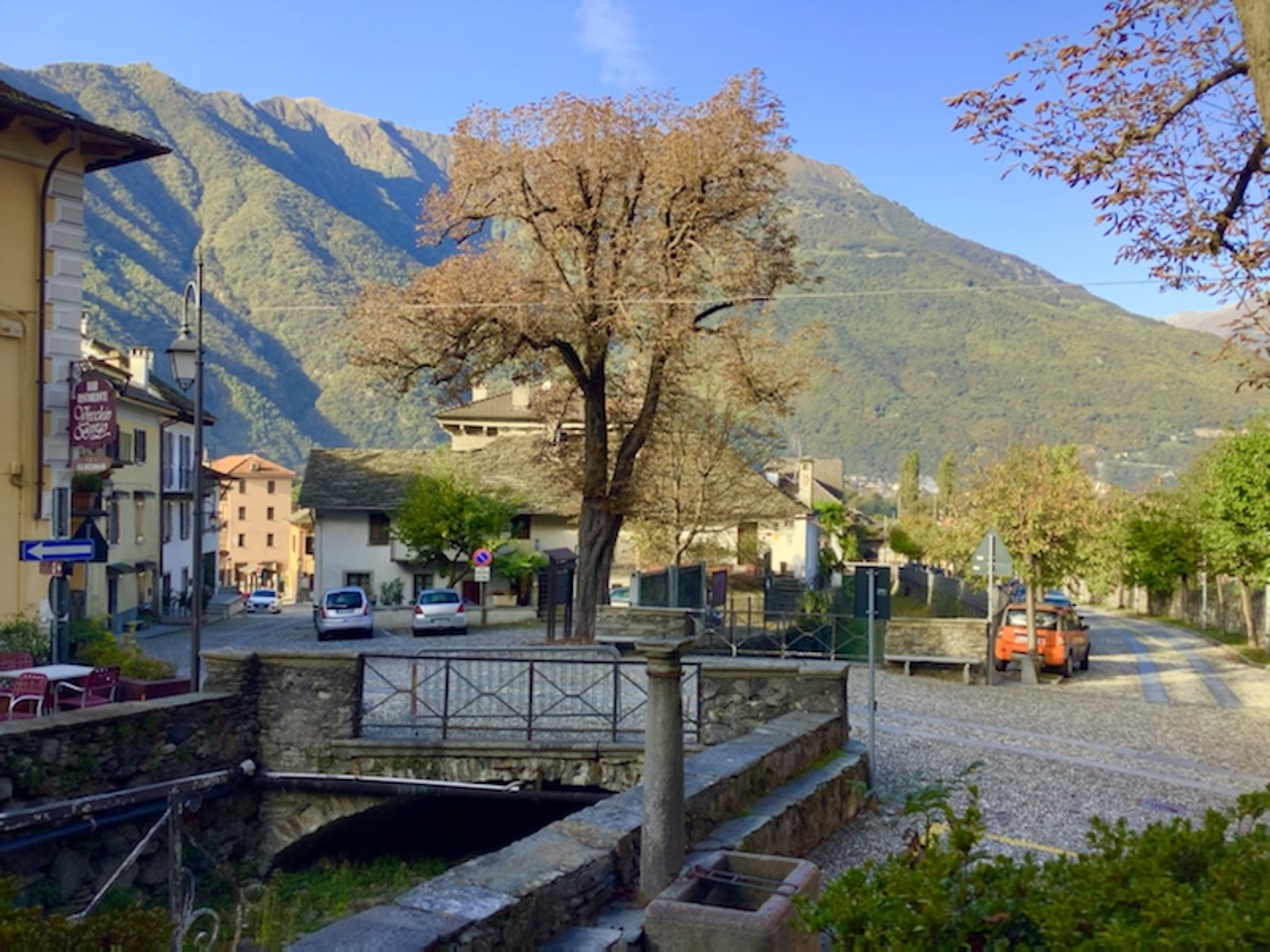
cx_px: 635
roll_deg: -1.5
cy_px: 476
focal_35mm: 31
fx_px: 1137
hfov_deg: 58.4
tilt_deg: +0.7
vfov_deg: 45.4
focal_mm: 3.3
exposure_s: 1/223
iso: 25
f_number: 2.4
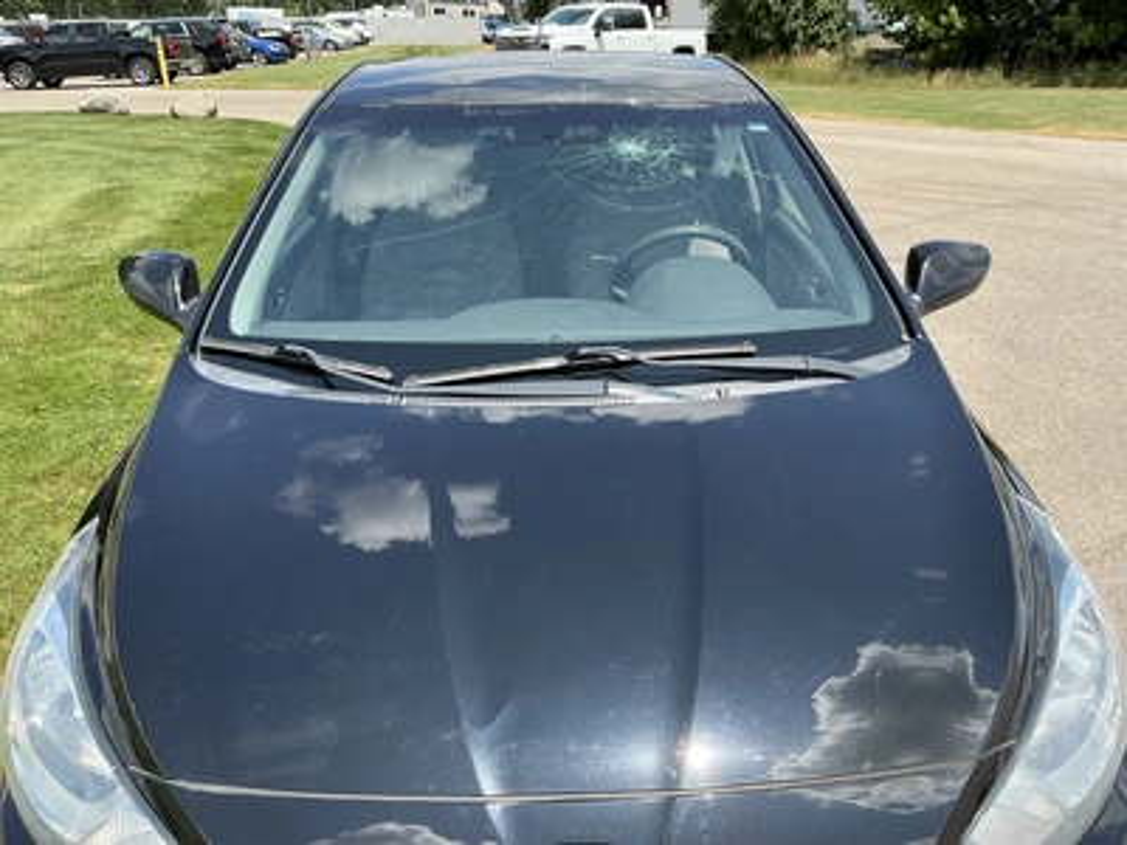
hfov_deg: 63.4
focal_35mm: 28
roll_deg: +0.0
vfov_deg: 49.7
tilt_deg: -22.7
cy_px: 422
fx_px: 912
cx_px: 564
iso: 25
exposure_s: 1/842
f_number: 1.8
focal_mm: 3
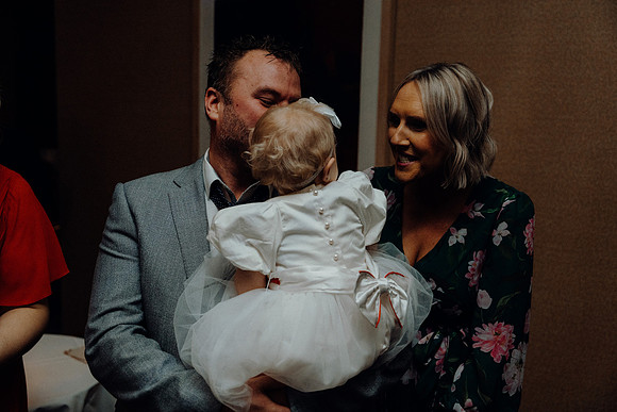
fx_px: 737
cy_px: 206
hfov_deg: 45.4
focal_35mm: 43
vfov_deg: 31.2
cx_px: 308
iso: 2500
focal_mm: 43
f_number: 3.5
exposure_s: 1/160
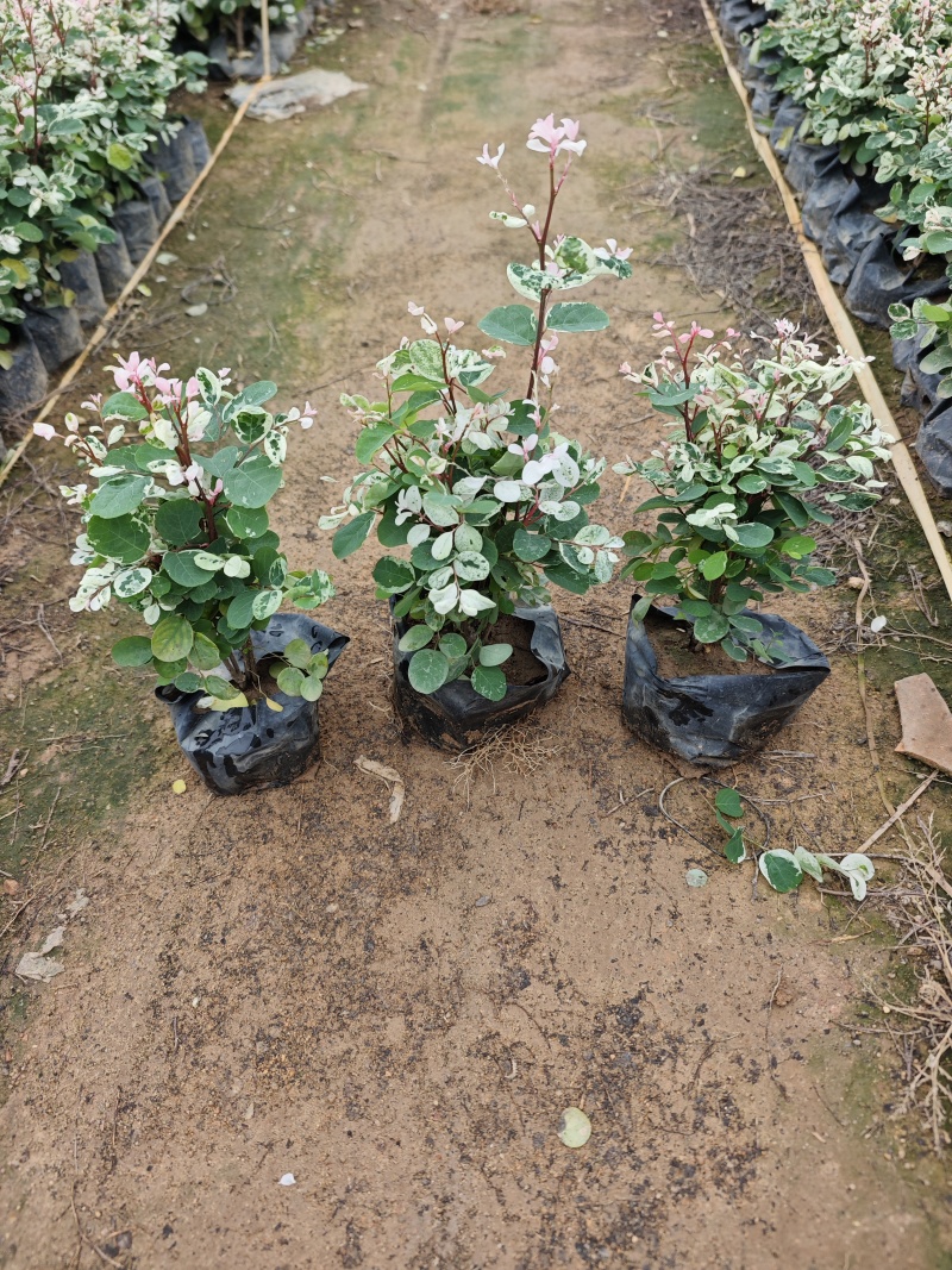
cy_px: 635
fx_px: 844
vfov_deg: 73.9
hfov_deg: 58.9
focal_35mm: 23
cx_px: 476
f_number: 1.6
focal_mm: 6.55
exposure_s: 1/926
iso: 50
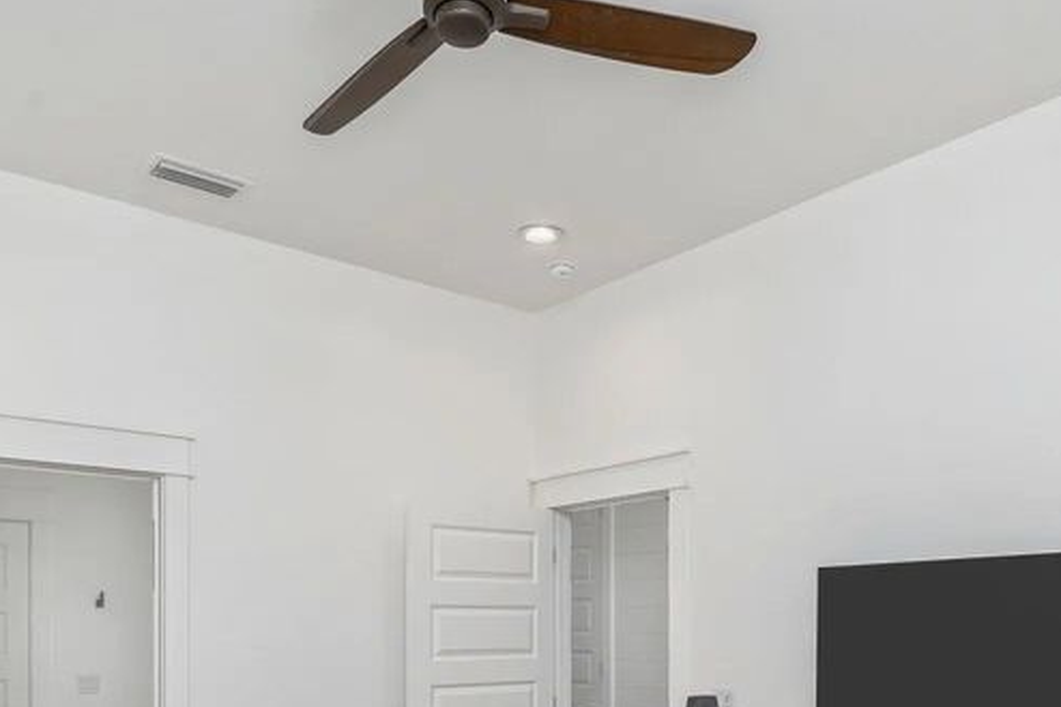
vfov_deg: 40.9
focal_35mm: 29
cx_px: 543
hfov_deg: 63.7
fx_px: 854
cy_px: 659
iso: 160
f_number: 9
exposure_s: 1/50
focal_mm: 14
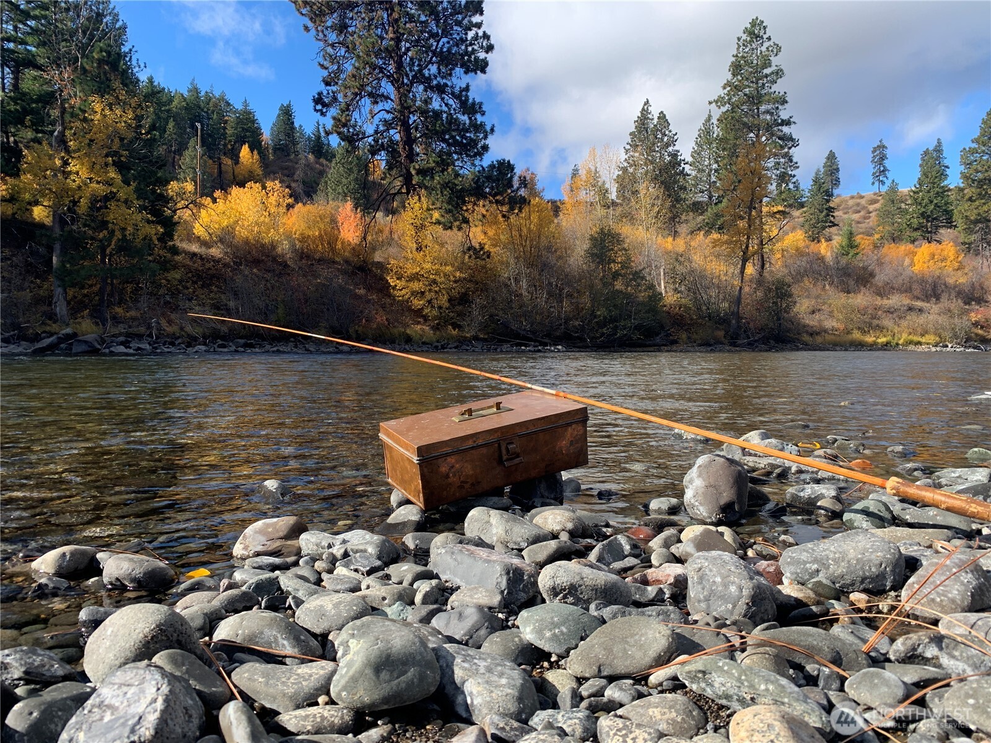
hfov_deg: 67.3
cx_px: 496
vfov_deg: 53.1
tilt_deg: -2.4
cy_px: 372
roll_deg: -1.0
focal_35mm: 26
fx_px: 744
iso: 25
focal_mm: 4.25
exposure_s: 1/1032
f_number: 1.8
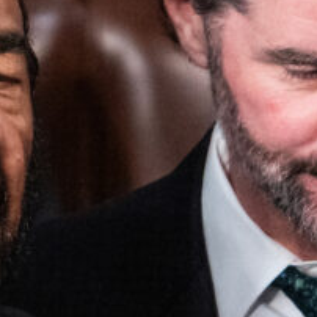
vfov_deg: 0.7
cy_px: 373
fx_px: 26813
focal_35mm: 2588
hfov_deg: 0.7
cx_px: -124
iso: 5000
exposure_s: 1/500
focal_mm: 379
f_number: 6.3
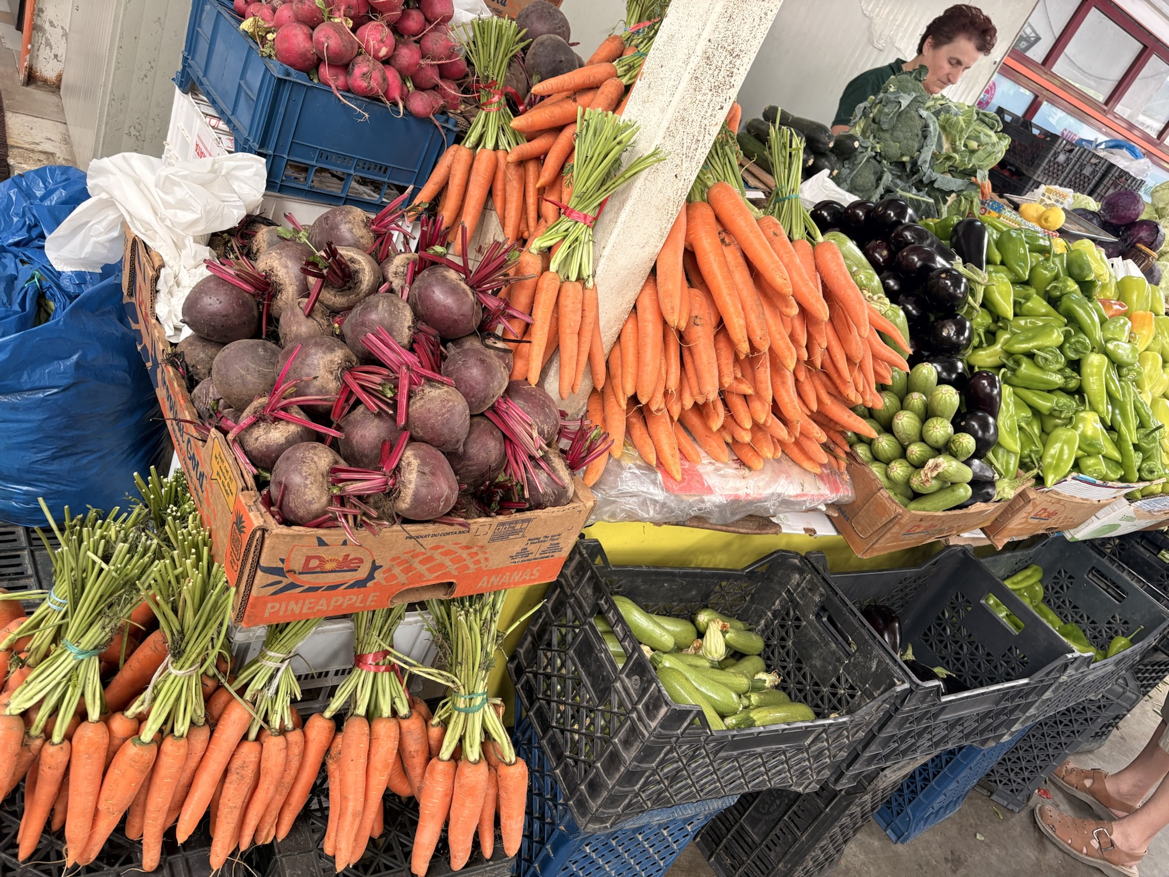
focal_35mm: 26
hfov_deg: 67.3
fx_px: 878
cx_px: 584
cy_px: 438
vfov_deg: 53.1
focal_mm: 5.96
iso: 125
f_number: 1.6
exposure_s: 1/108
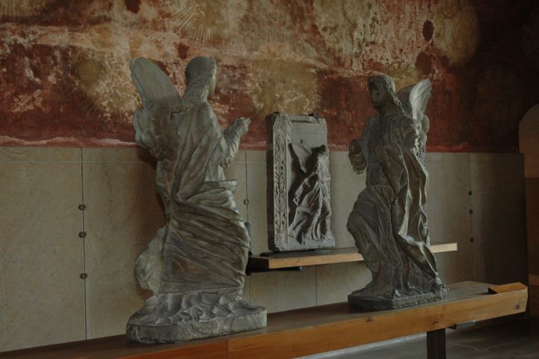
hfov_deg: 42.3
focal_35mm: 46
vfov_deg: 28.9
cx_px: 270
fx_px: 696
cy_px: 180
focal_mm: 31
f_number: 4
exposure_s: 1/15
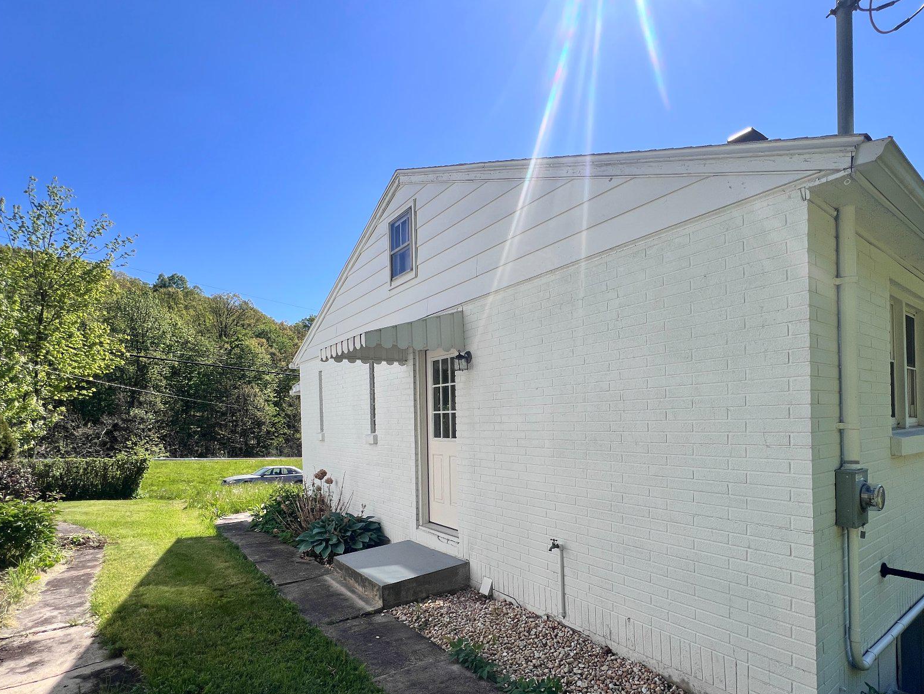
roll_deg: +1.2
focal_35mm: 17
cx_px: 503
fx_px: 454
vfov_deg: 74.0
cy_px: 415
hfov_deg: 90.8
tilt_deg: -0.5
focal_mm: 1.57
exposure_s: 1/1410
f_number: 1.8
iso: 32
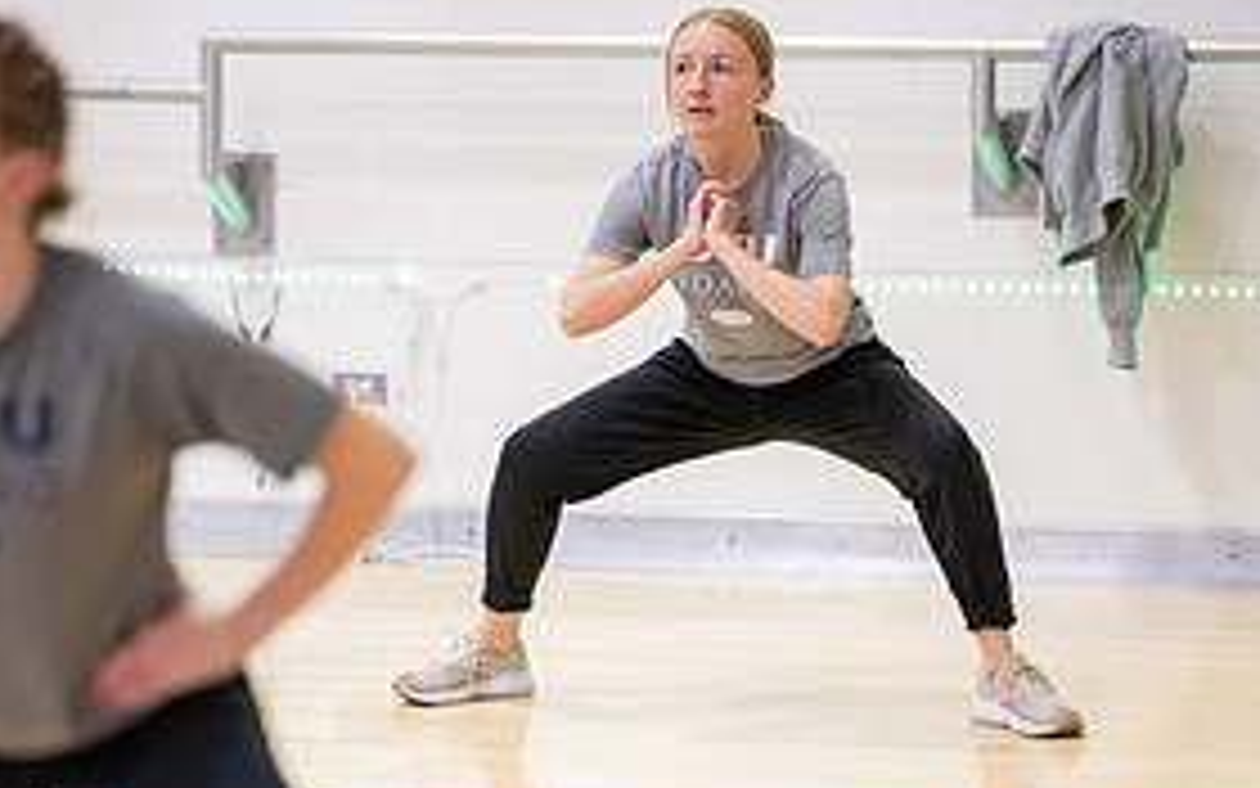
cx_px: 594
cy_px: 783
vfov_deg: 7.6
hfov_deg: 12.2
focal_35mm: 172
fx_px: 5906
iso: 5000
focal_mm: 105
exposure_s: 1/500
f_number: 1.4
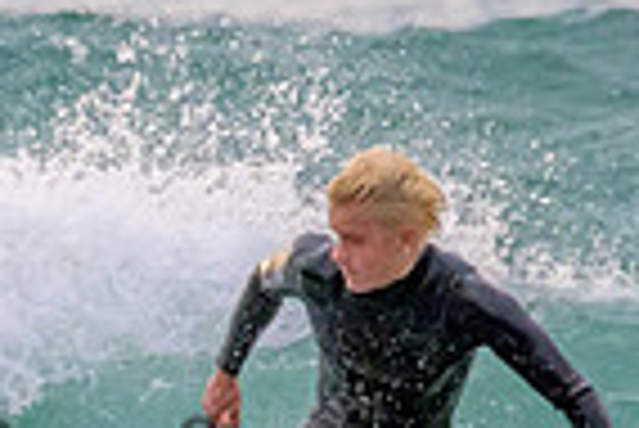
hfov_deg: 0.6
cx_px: 148
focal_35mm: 3266
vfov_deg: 0.4
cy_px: 448
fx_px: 58030
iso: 11400
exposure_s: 1/1600
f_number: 11
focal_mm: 800
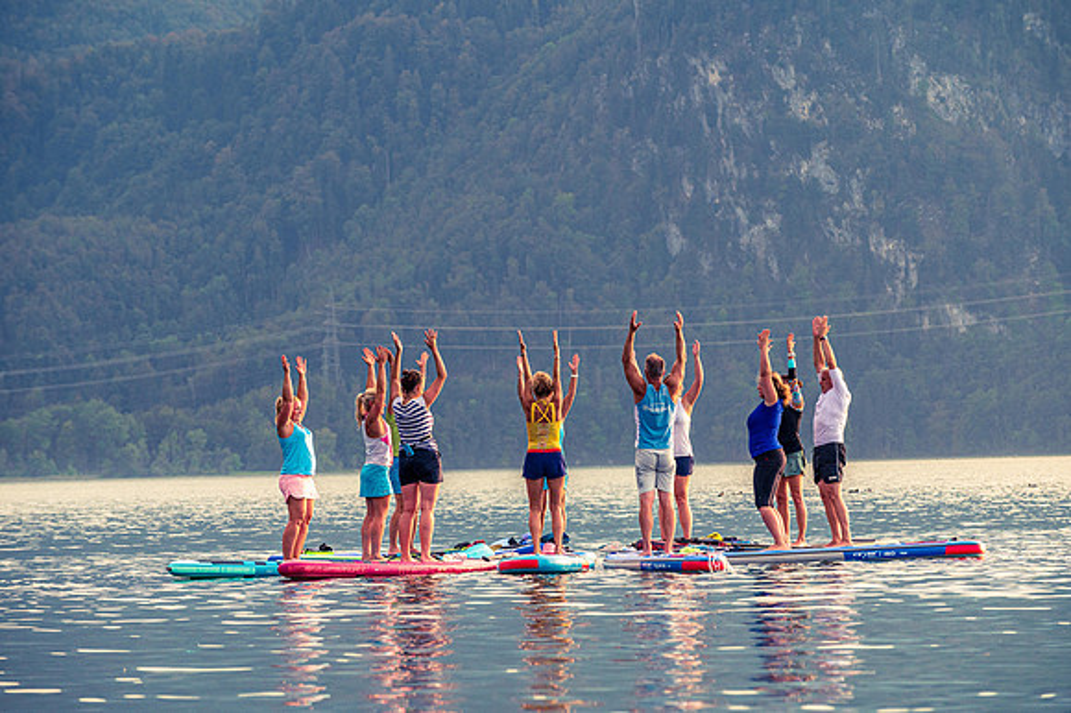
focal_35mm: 200
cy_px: 356
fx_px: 5946
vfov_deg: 6.9
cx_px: 536
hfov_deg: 10.3
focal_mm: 200
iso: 640
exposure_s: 1/800
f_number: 6.3
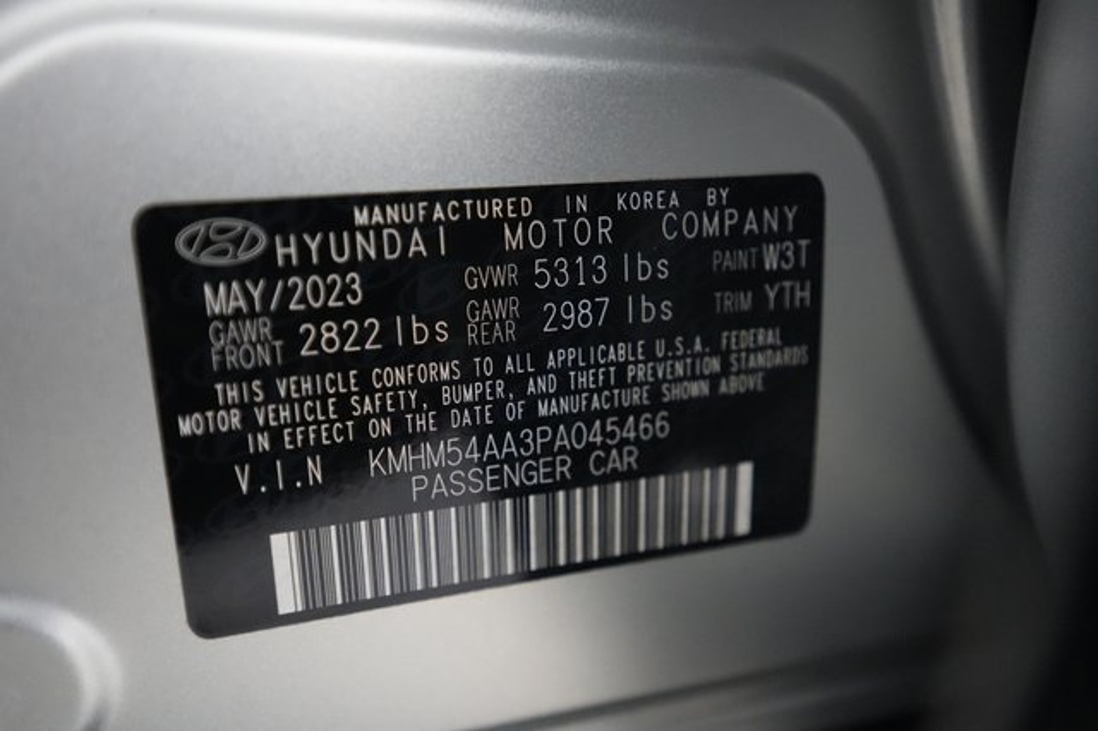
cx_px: 549
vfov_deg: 46.4
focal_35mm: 28
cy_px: 366
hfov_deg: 65.5
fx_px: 854
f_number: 2.8
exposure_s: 1/125
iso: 12800
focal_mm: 28
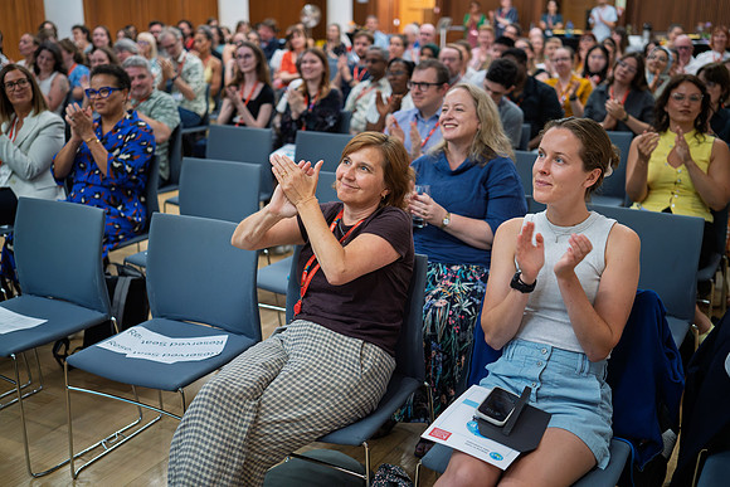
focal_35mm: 40
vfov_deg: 33.4
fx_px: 811
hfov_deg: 48.4
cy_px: 244
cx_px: 365
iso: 3200
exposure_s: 1/250
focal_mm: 40
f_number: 2
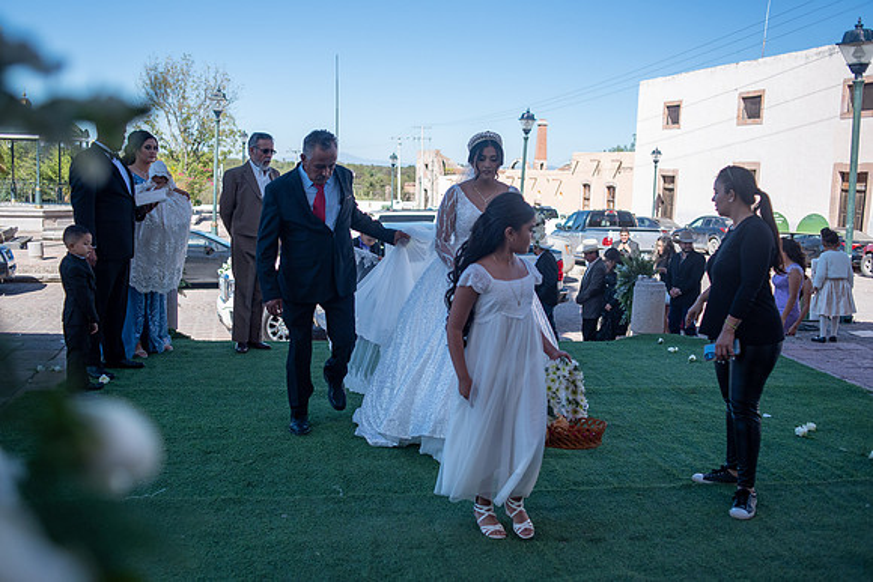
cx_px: 436
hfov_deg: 54.4
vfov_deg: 37.9
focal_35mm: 35
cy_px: 291
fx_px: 849
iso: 320
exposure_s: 1/4000
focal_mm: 35
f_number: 3.5
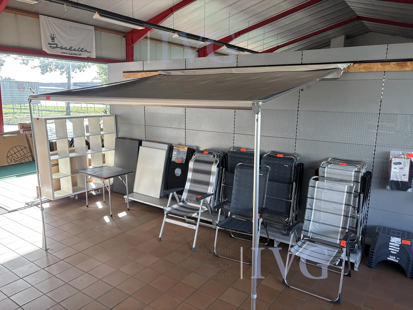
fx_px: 310
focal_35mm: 26
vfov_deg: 53.1
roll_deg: +1.1
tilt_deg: -11.3
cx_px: 206
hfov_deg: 67.3
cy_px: 155
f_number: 1.6
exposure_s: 1/242
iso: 64
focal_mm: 5.96
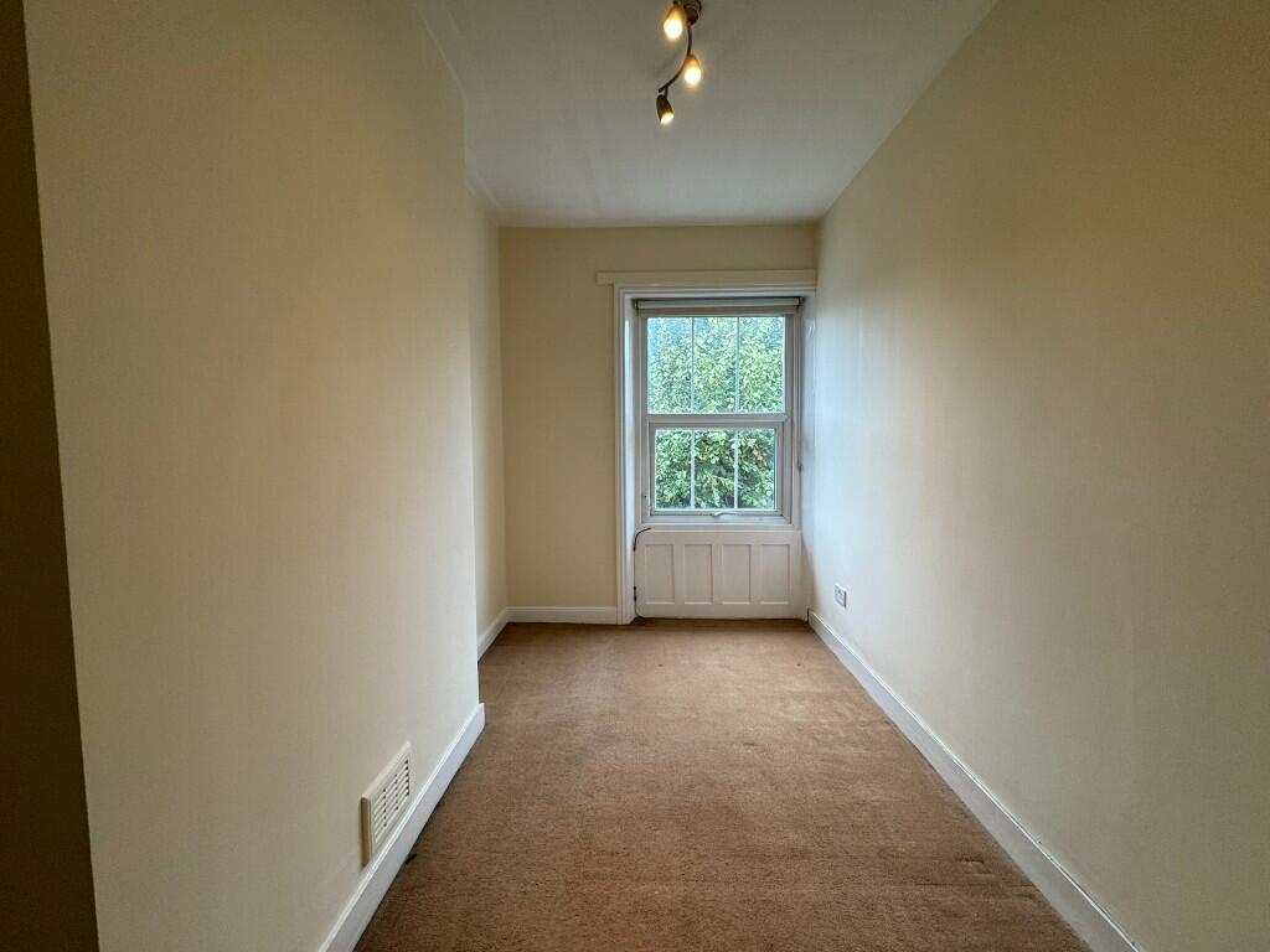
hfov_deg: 102.1
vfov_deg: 85.7
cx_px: 635
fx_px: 514
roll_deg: +1.0
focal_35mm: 14
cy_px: 476
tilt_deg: -3.7
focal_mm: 2.22
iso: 80
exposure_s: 1/100
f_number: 2.2
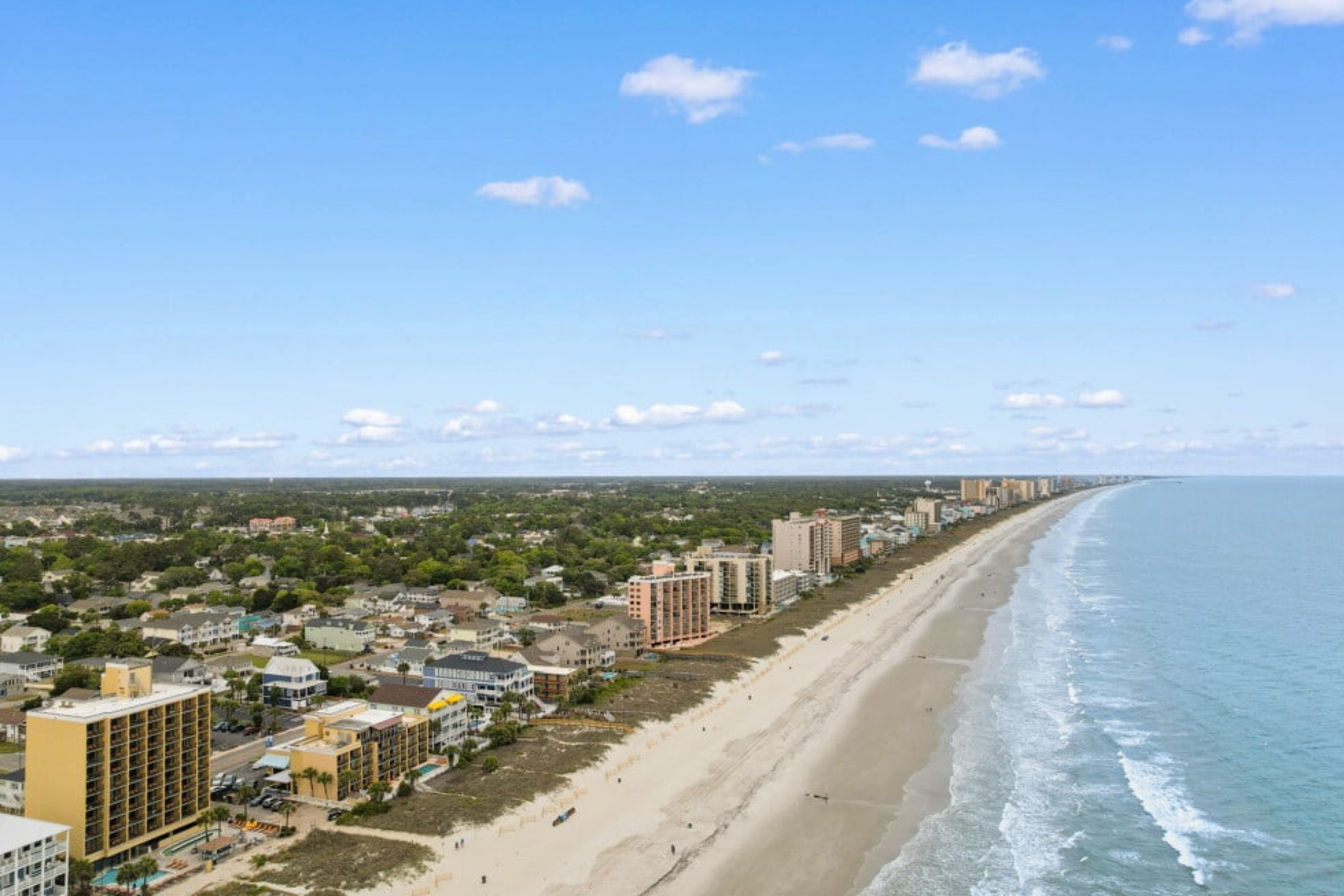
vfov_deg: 55.1
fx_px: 859
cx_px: 702
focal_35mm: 23
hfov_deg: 76.0
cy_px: 452
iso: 100
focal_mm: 8.38
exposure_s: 1/500
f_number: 2.8
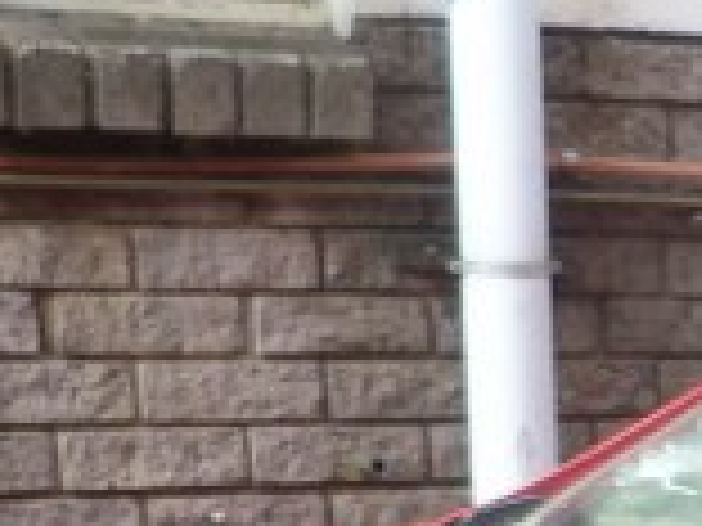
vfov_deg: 10.7
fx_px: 2596
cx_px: 1426
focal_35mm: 128
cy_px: 994
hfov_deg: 13.2
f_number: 2.8
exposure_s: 1/100
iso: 80
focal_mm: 4.5
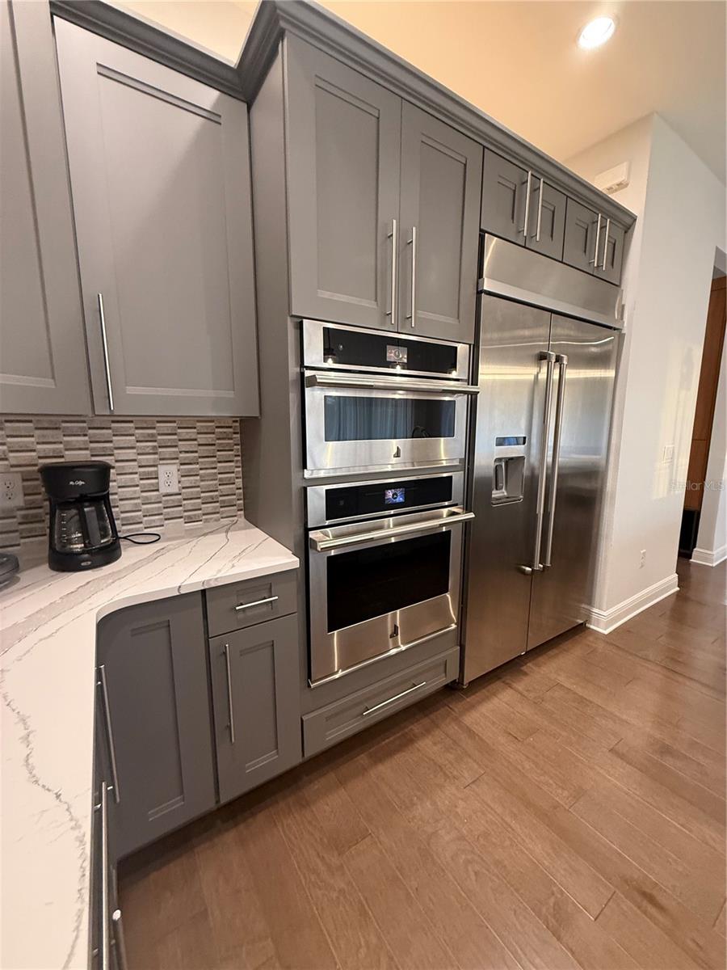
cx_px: 364
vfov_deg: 102.1
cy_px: 485
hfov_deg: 85.7
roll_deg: +0.0
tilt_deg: -7.6
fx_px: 392
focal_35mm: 14
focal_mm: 2.22
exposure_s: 1/60
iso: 400
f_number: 2.2
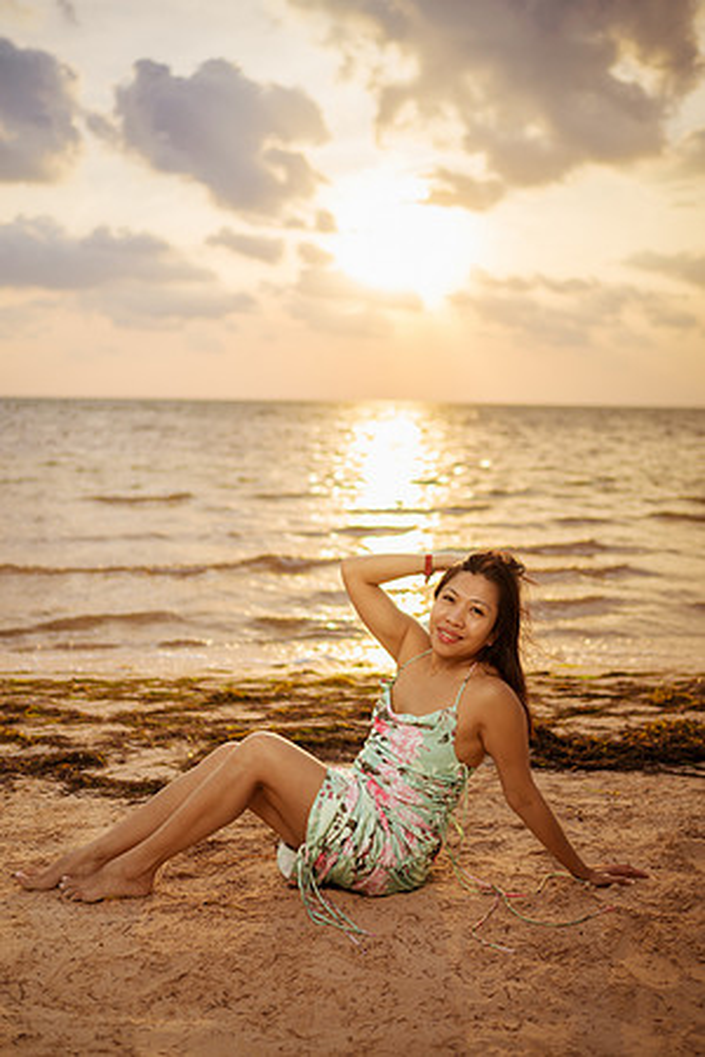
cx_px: 352
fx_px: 1028
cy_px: 528
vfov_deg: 54.4
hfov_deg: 37.9
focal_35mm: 35
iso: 125
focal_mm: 35
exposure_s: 1/5000
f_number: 1.8
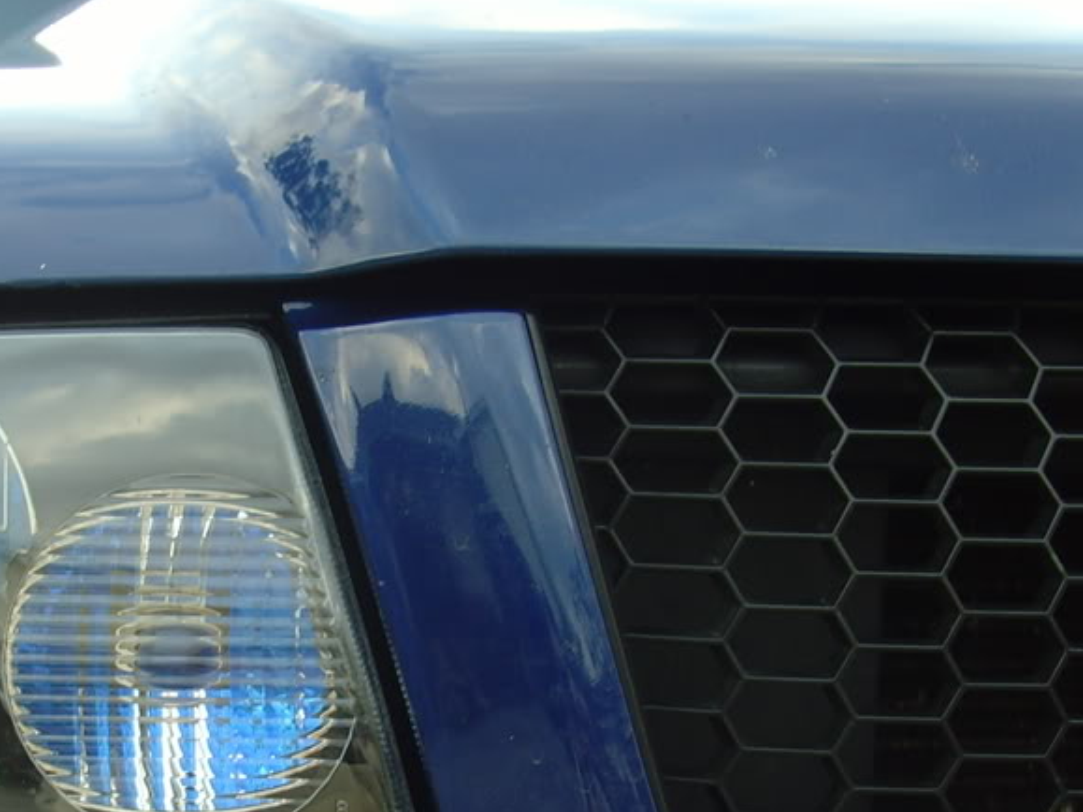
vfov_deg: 20.9
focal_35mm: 69
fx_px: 2158
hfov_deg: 27.7
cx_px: 260
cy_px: 698
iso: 100
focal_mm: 6.6
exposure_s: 1/60
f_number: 3.5
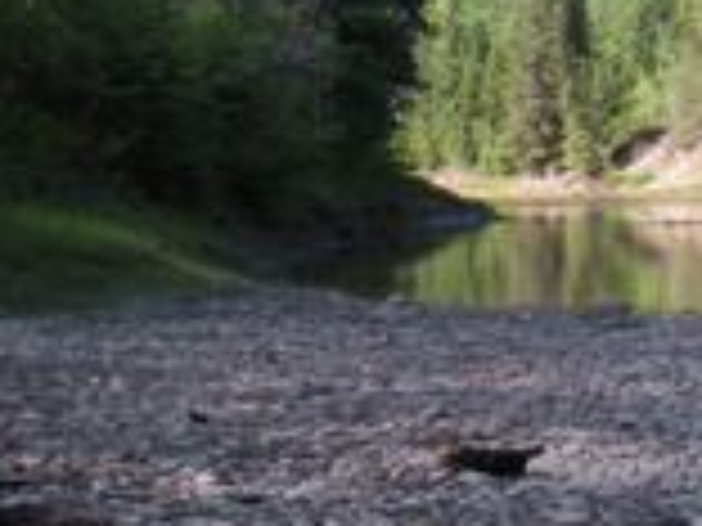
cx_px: 1215
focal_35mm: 126
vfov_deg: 11.8
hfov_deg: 14.1
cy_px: 252
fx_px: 2555
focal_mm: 5.9
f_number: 3.8
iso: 64
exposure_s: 1/202
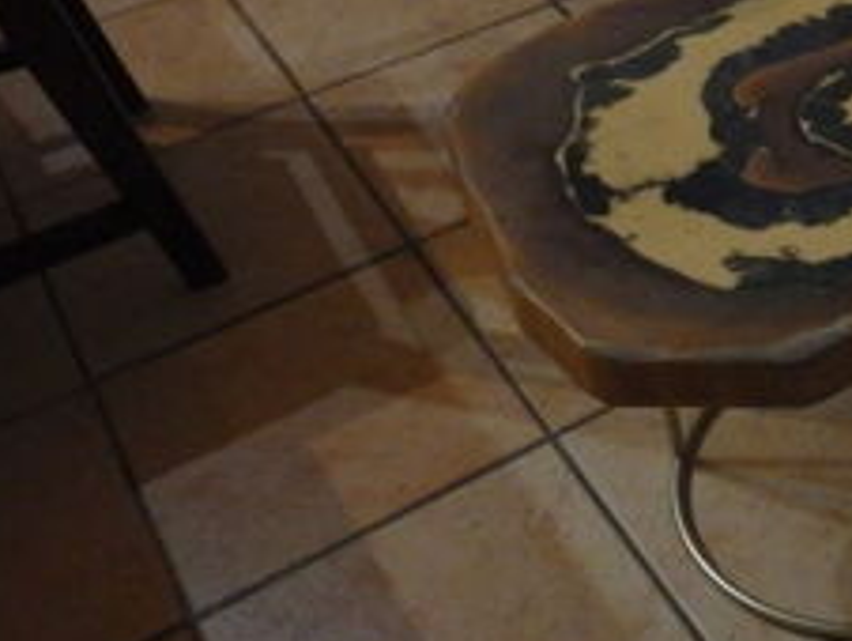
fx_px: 1306
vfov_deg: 27.5
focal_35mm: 53
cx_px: 826
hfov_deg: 33.5
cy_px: 403
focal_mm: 4.5
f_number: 3
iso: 1600
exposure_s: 1/25
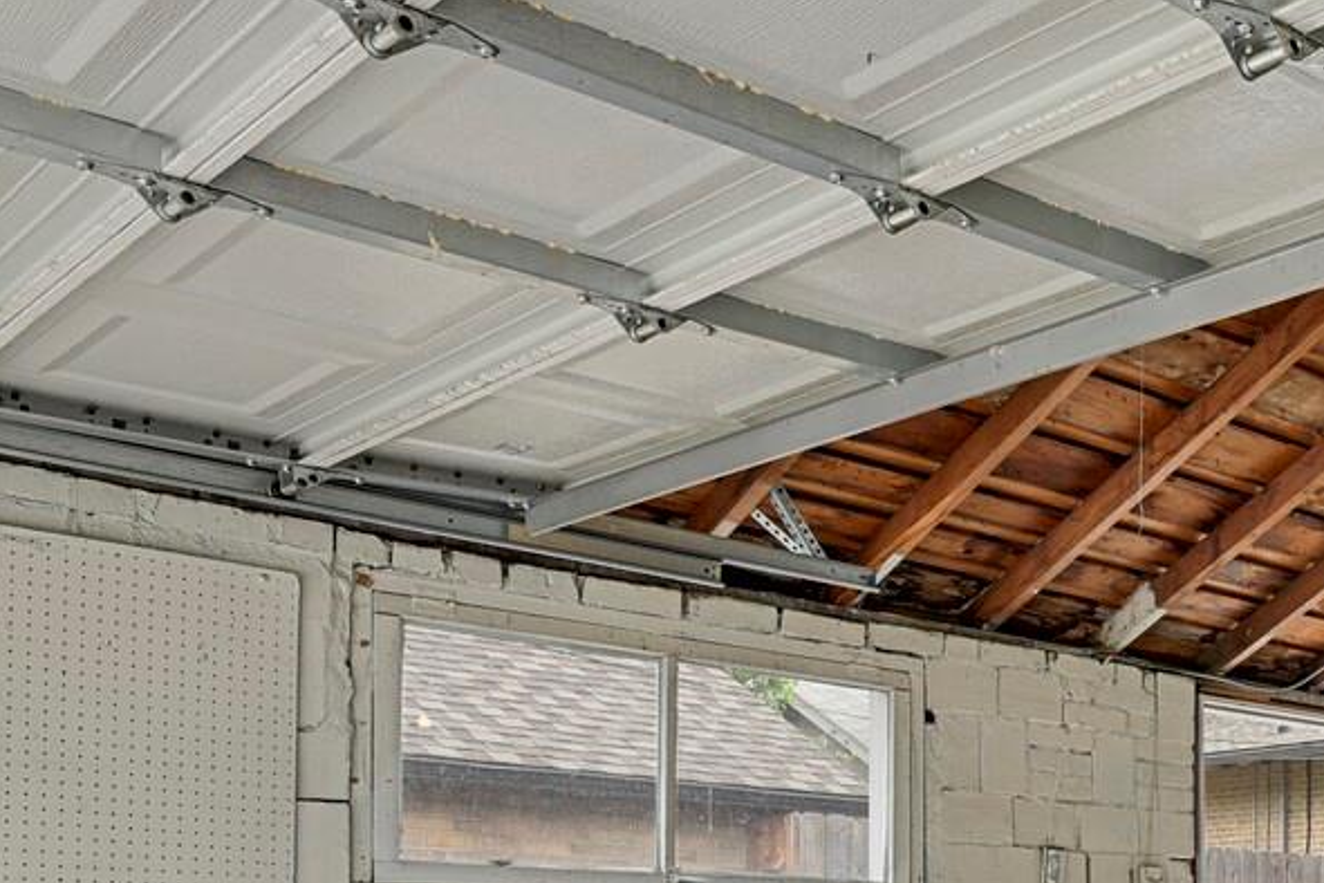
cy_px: 966
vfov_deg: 26.9
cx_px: 1681
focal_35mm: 46
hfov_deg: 32.9
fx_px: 1692
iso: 250
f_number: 8
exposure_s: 2
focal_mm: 17
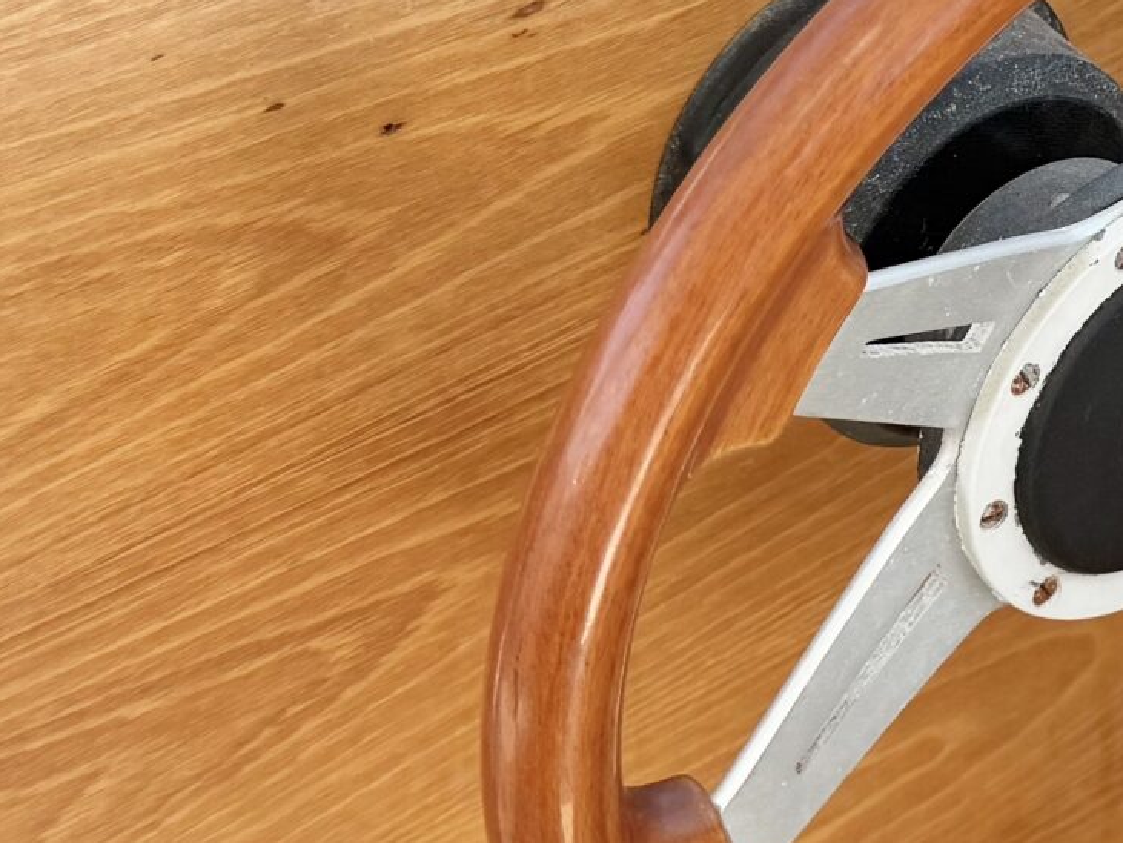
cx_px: 1077
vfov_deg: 17.2
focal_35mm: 84
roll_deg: +2.9
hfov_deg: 22.5
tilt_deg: -34.2
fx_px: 2726
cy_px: 21
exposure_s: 1/1522
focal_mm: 6.76
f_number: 1.78
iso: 100
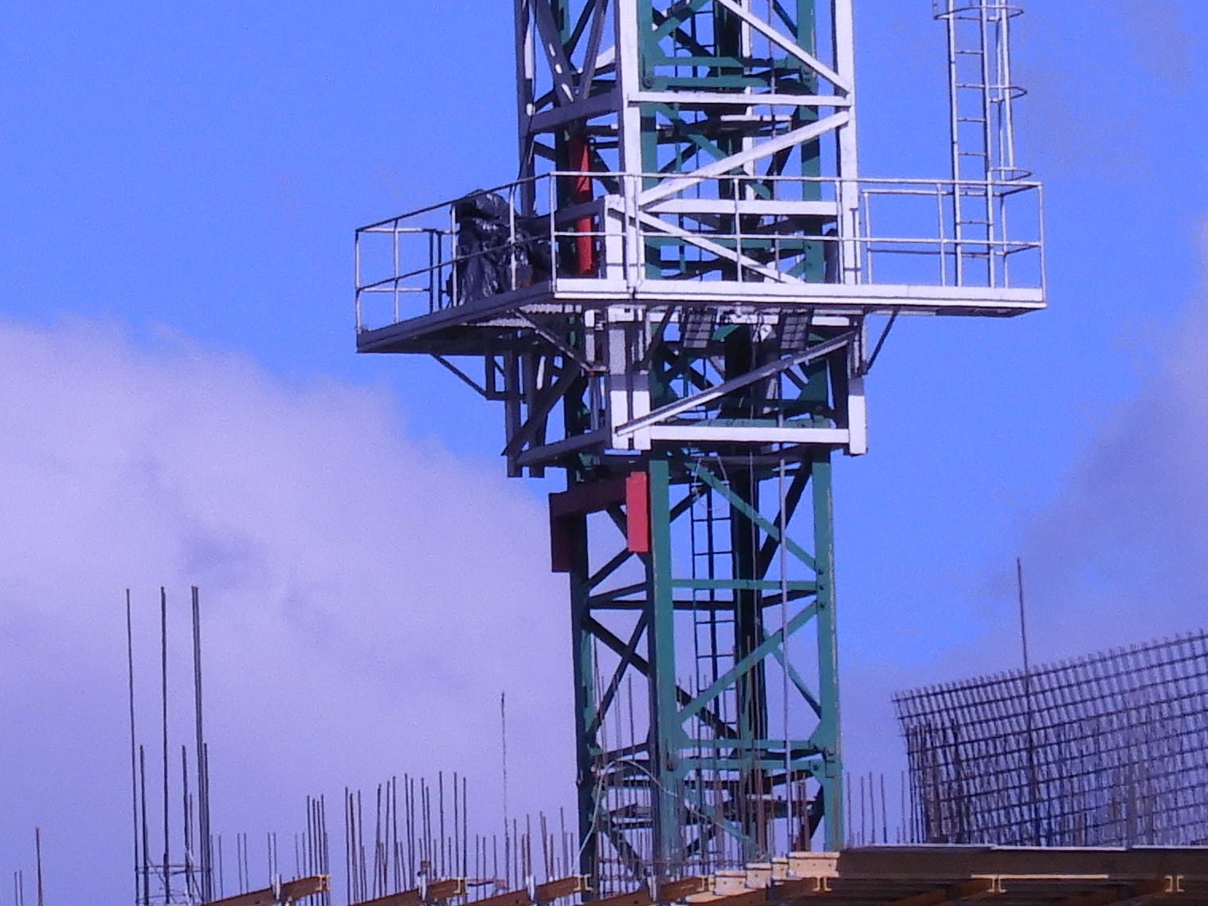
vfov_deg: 1.2
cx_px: -14
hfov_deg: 1.6
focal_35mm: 1231
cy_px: -104
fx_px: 42958
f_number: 5.6
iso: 100
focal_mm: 64.5
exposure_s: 1/1250
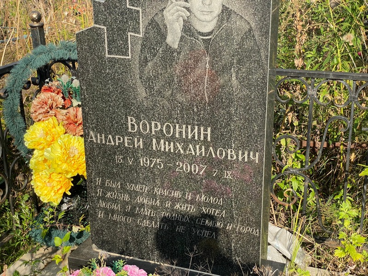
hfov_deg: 36.8
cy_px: 138
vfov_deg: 28.0
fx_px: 553
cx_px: 184
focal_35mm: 52
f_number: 2
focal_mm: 6
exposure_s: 1/786
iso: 20
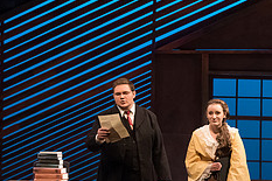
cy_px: 102
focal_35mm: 274
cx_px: 278
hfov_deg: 7.5
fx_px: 2069
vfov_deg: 5.0
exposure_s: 1/320
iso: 4000
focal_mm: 110
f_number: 3.2
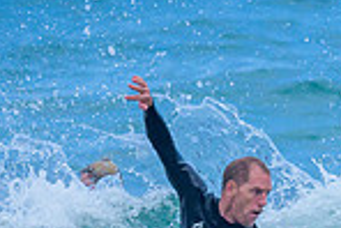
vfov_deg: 0.3
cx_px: 380
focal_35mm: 4316
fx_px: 40921
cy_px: 284
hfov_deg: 0.5
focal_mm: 800
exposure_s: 1/3200
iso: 560
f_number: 6.3
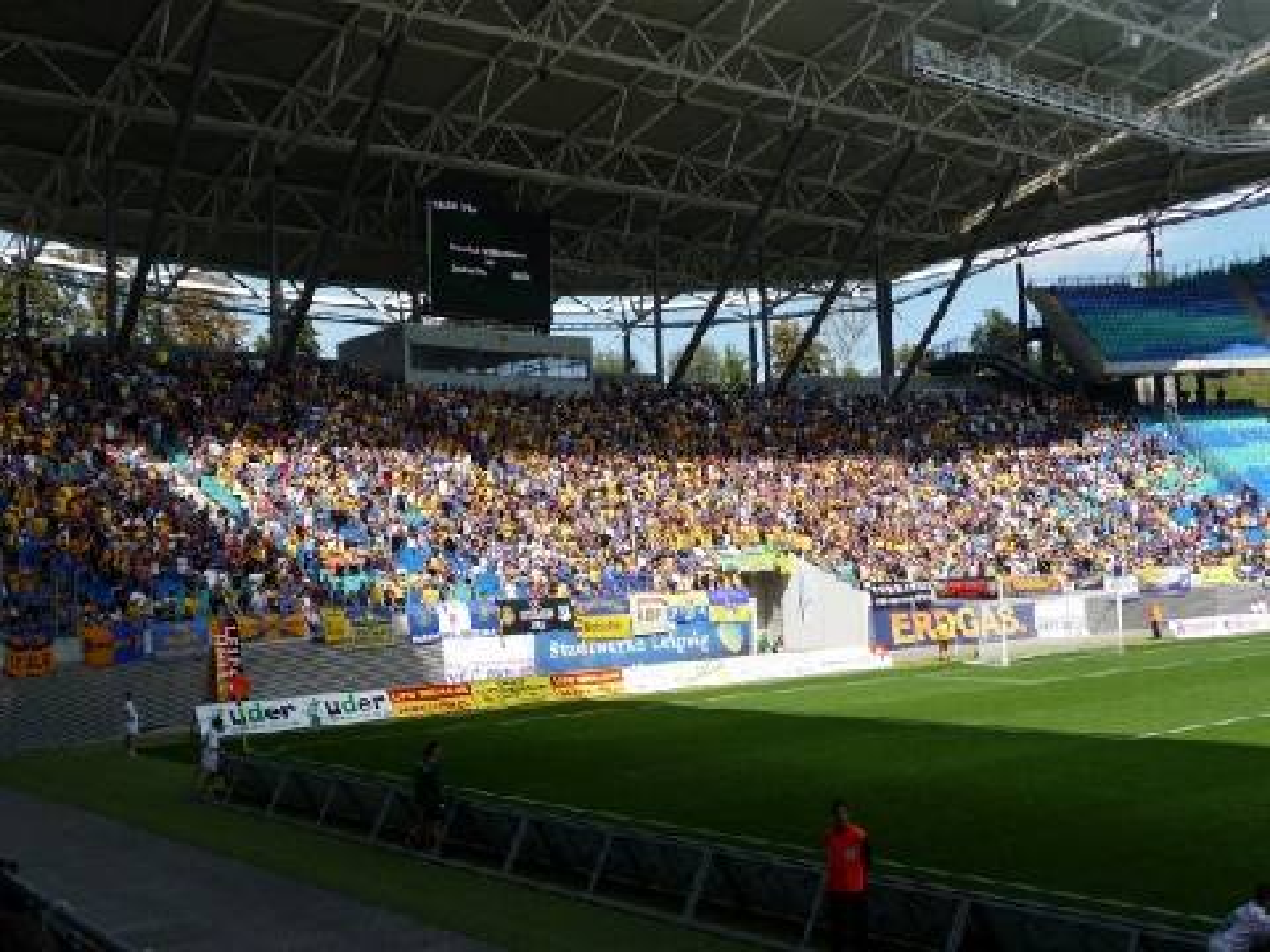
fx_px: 1578
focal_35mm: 43
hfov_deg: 43.9
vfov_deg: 33.6
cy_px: 476
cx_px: 635
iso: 100
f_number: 4
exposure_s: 1/800
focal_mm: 7.1
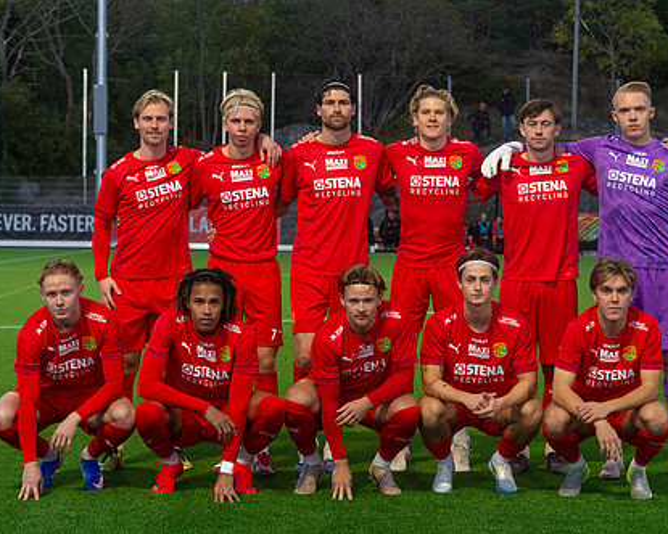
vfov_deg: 12.6
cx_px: 397
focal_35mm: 122
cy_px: 297
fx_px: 2412
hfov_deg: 15.8
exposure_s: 1/320
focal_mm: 65
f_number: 4
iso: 5600
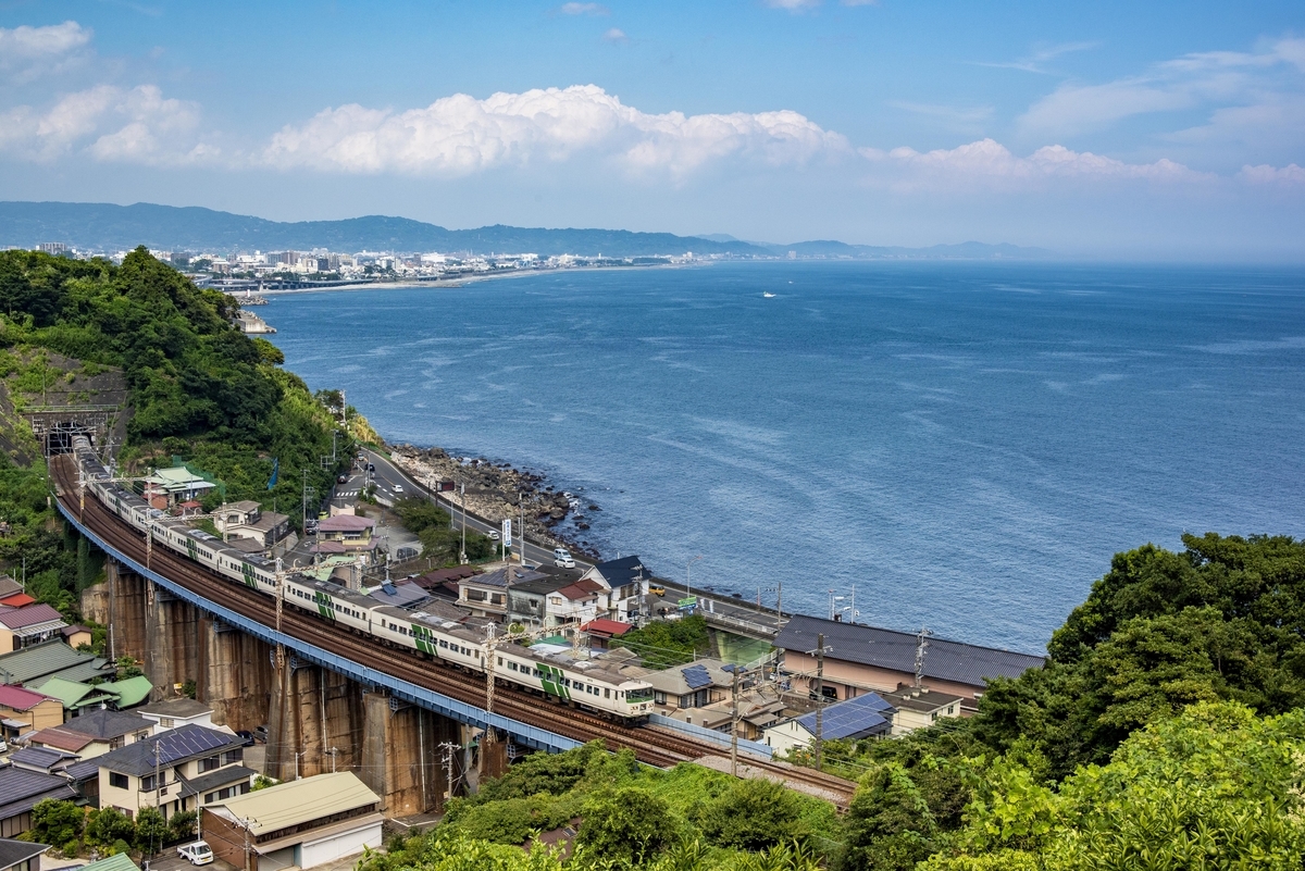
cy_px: 436
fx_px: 1595
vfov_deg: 30.5
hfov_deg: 44.5
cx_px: 652
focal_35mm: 44
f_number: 11
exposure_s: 1/800
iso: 640
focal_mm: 44
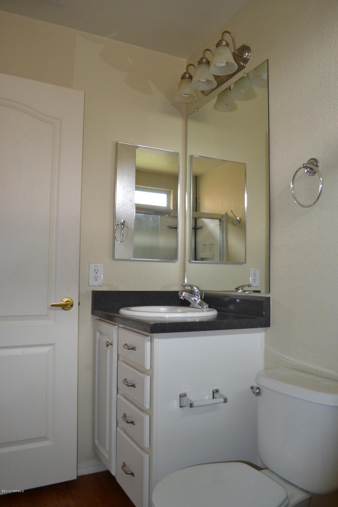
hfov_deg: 47.9
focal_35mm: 27
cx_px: 169
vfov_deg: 67.4
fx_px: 380
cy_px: 254
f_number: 3.5
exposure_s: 1/60
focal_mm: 18
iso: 640
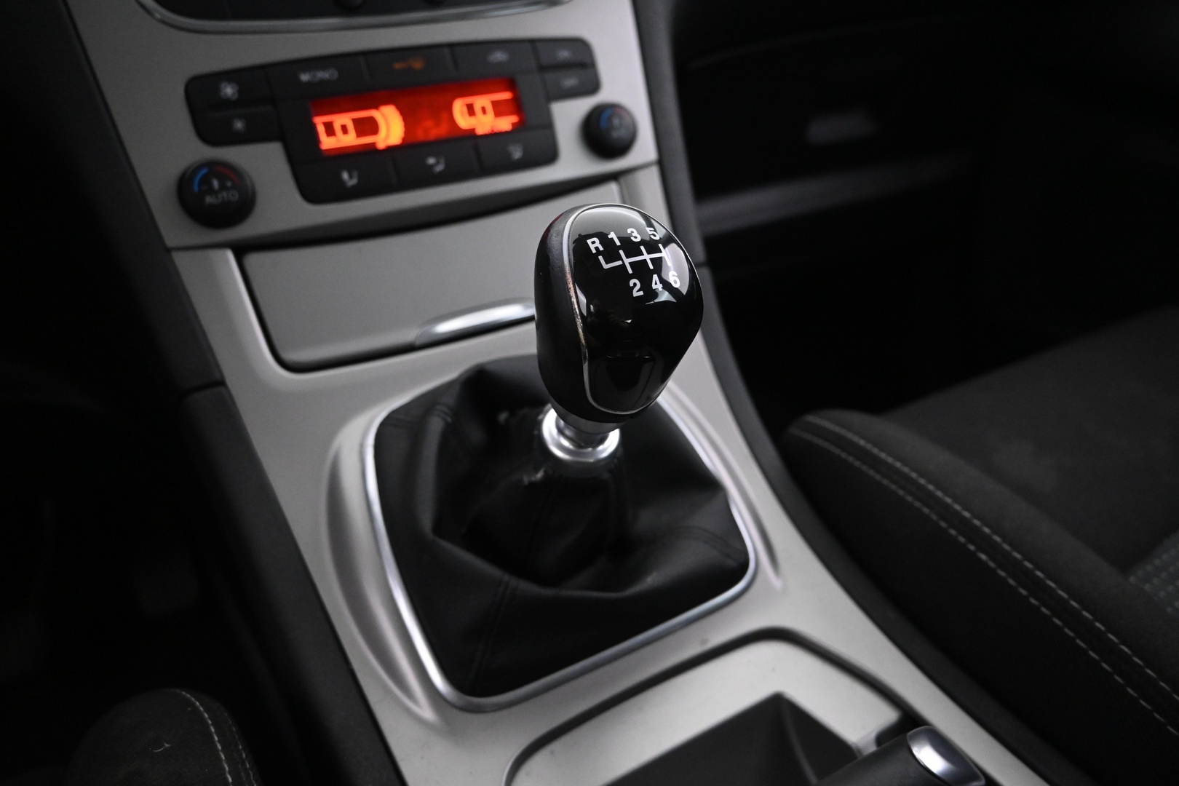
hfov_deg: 73.7
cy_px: 393
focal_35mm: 24
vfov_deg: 53.1
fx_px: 786
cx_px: 590
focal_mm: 16
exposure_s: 1/40
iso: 3200
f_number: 3.5
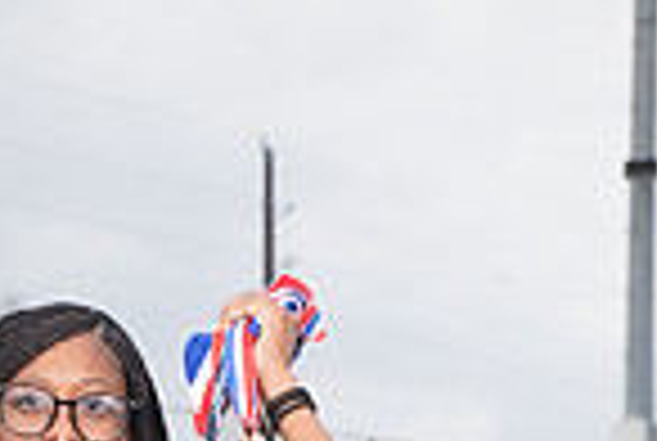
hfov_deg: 12.7
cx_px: 81
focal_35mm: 160
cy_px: 994
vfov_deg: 8.1
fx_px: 2926
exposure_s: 1/400
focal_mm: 52
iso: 250
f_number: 6.3
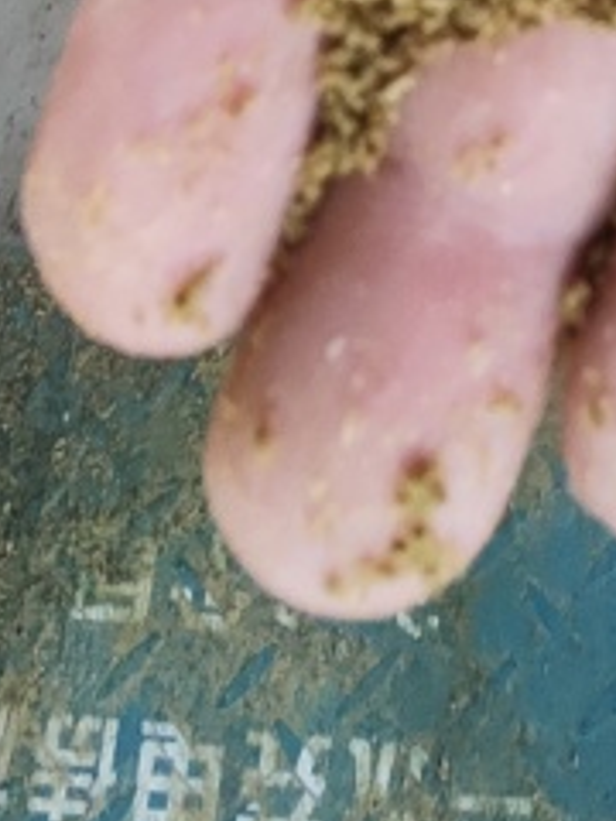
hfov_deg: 20.2
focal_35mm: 71
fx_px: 1685
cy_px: -573
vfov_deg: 20.8
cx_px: 589
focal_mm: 2.13
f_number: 2.4
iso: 427
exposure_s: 1/33.3
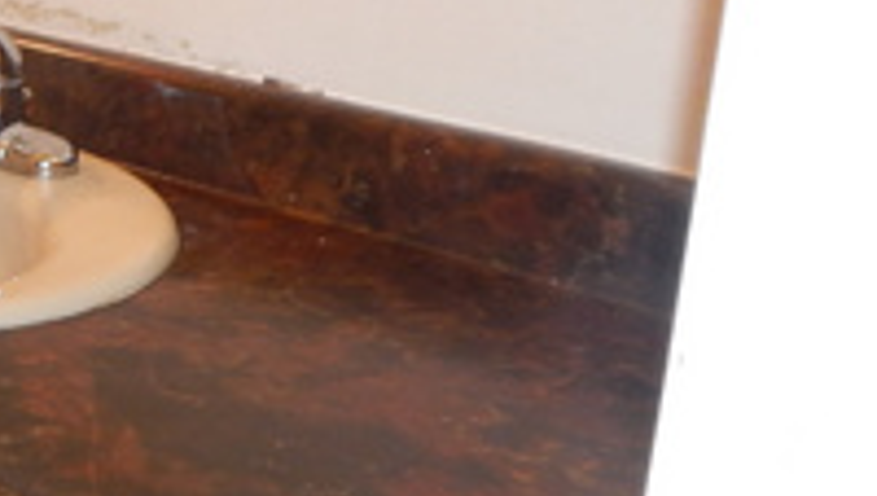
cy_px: 132
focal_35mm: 80
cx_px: -399
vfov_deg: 15.1
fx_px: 1862
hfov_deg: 22.3
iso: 200
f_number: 3
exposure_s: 1/30
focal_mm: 4.1
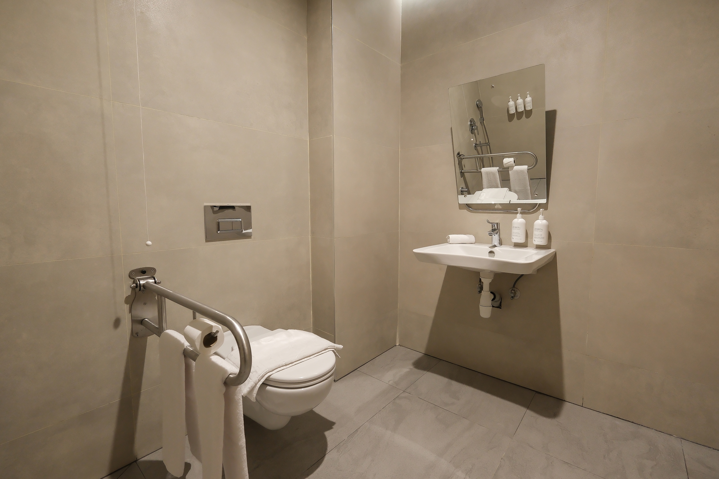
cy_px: 240
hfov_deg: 100.4
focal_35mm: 15
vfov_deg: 77.3
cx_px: 360
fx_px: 300
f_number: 5
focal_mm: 10
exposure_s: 1/15
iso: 1250
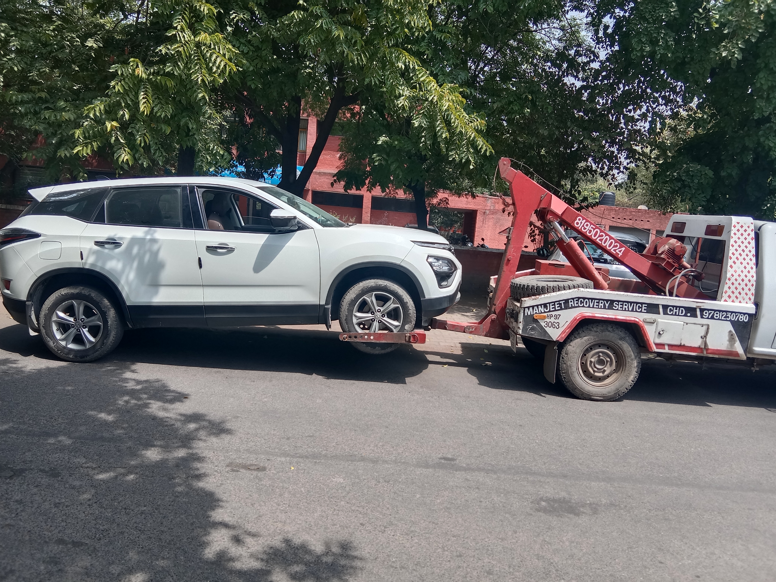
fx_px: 605
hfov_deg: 65.3
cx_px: 388
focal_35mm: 27
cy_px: 291
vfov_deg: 51.4
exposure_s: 1/308
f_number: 2.2
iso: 102
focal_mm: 3.65
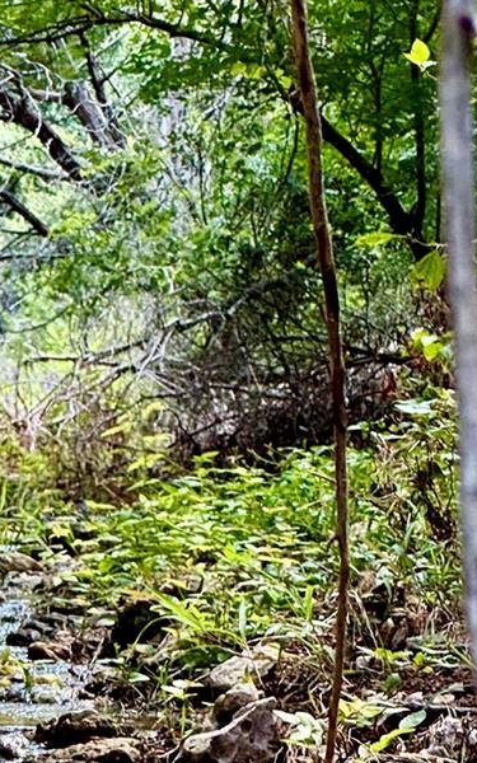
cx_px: -48
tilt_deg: -2.5
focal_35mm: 209
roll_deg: +0.7
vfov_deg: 9.9
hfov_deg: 6.3
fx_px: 4347
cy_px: 811
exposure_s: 1/99
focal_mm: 9
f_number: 2.8
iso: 64
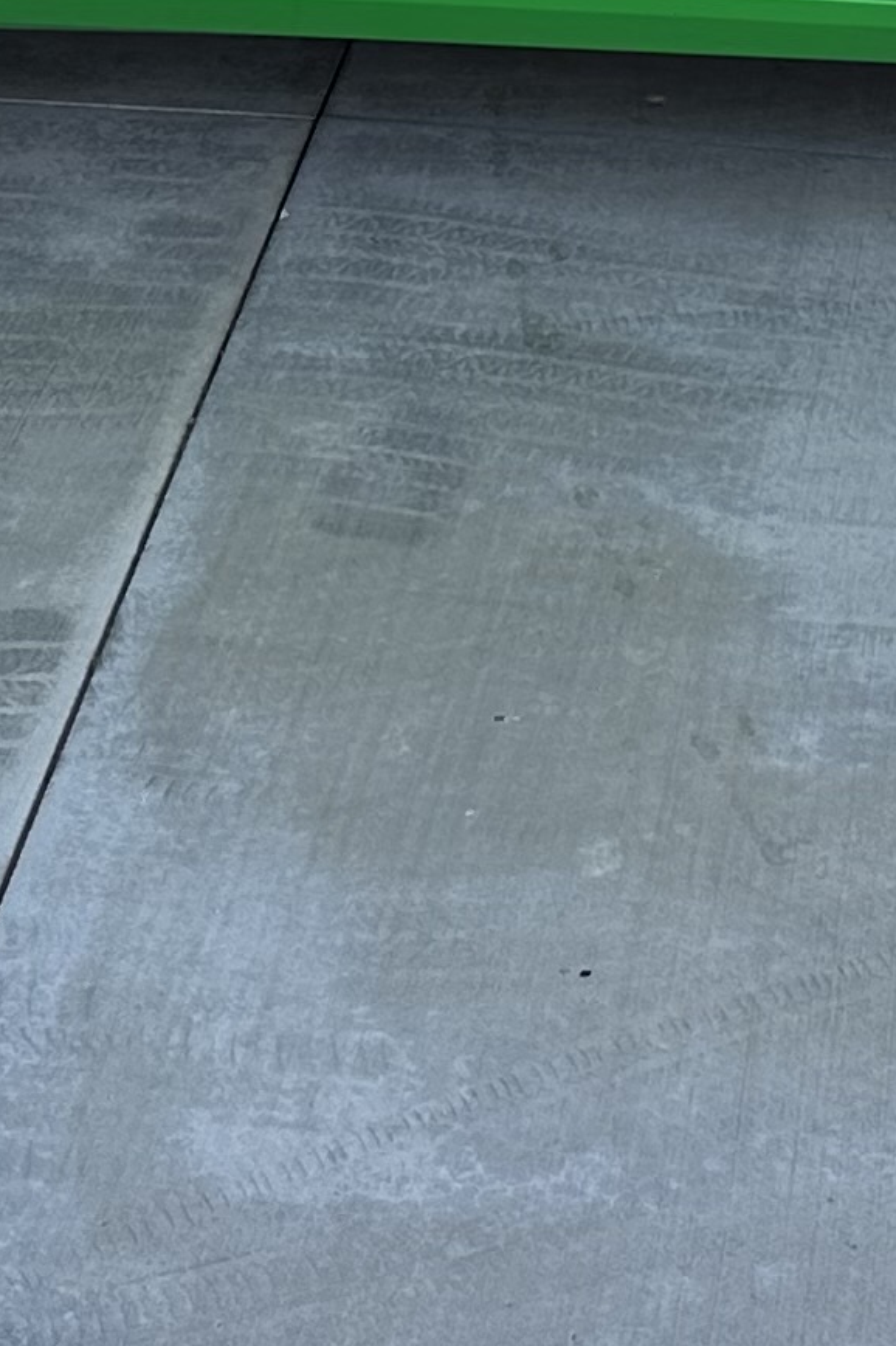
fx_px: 4334
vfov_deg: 16.2
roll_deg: +5.8
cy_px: -671
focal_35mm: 116
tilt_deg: -13.0
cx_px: 180
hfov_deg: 11.8
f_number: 1.78
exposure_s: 1/380
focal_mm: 6.86
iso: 80
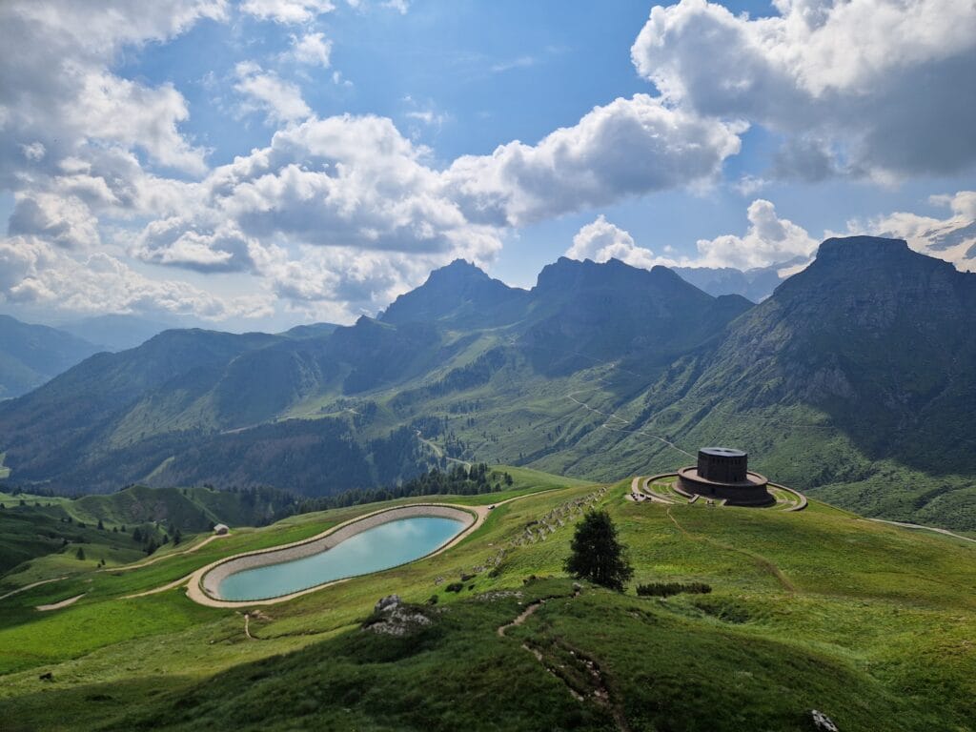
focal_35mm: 23
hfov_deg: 73.9
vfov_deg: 58.9
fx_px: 648
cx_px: 488
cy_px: 366
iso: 50
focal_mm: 5.4
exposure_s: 1/4528
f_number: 1.8
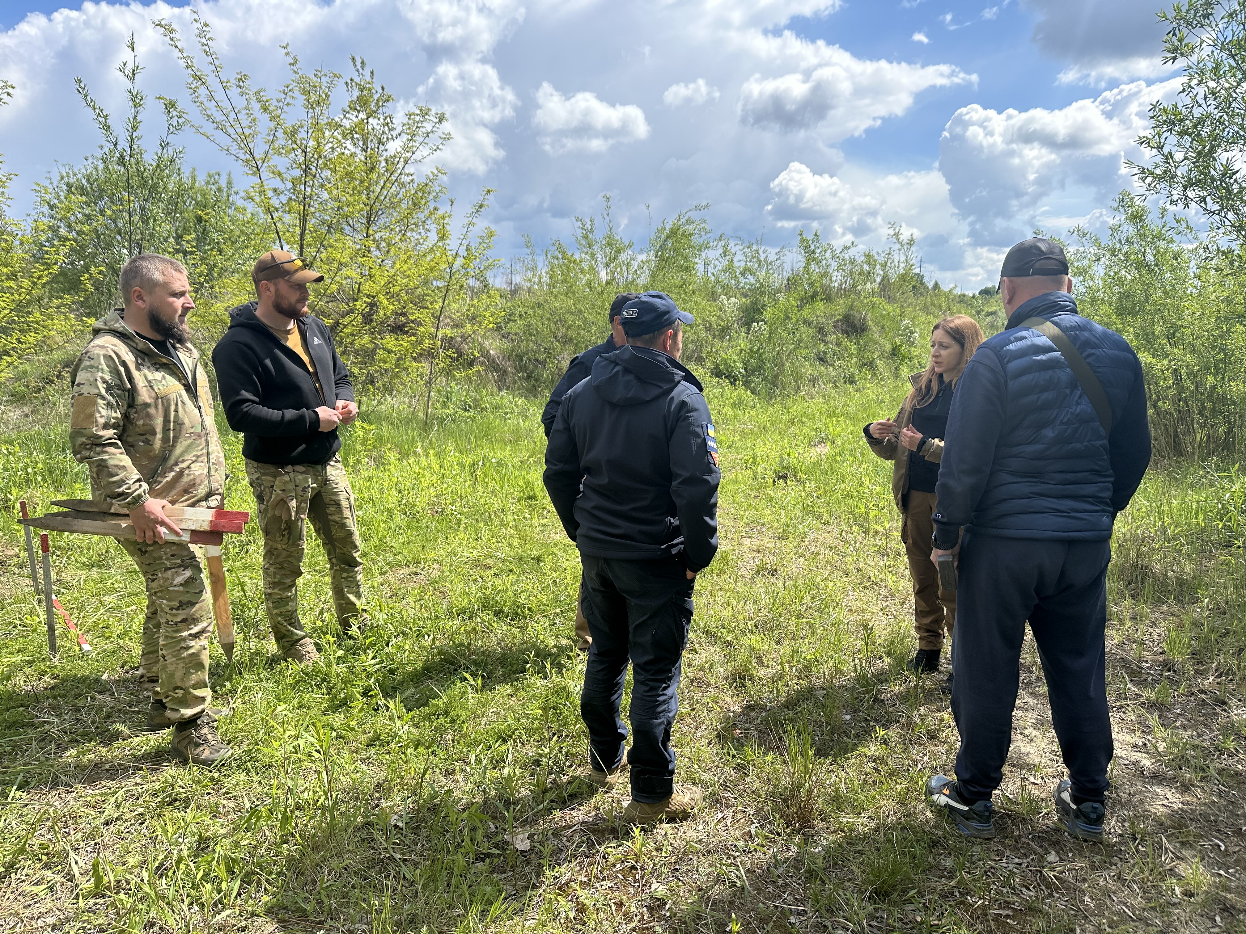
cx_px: 623
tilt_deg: -10.2
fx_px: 864
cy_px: 467
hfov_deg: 71.6
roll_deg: -0.4
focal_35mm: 24
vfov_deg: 56.8
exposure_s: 1/4184
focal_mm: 6.86
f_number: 1.78
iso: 80
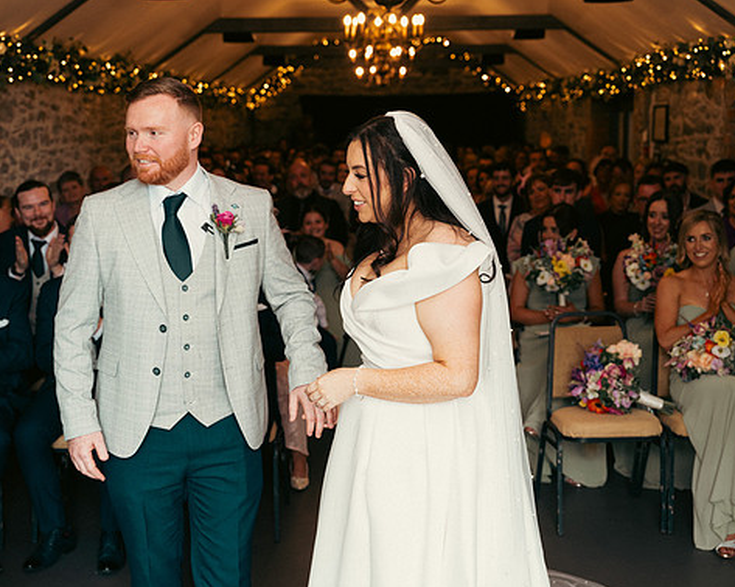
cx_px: 351
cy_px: 297
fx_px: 1152
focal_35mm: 53
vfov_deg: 28.6
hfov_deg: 35.4
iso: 800
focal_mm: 46
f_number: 3.5
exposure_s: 1/160
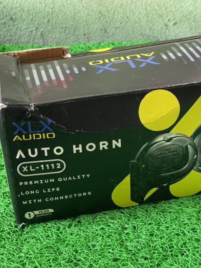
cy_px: 179
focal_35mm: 76
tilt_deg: -29.5
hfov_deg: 19.4
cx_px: 128
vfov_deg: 25.5
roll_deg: +1.7
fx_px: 588
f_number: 2
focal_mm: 6
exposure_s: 1/50
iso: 320
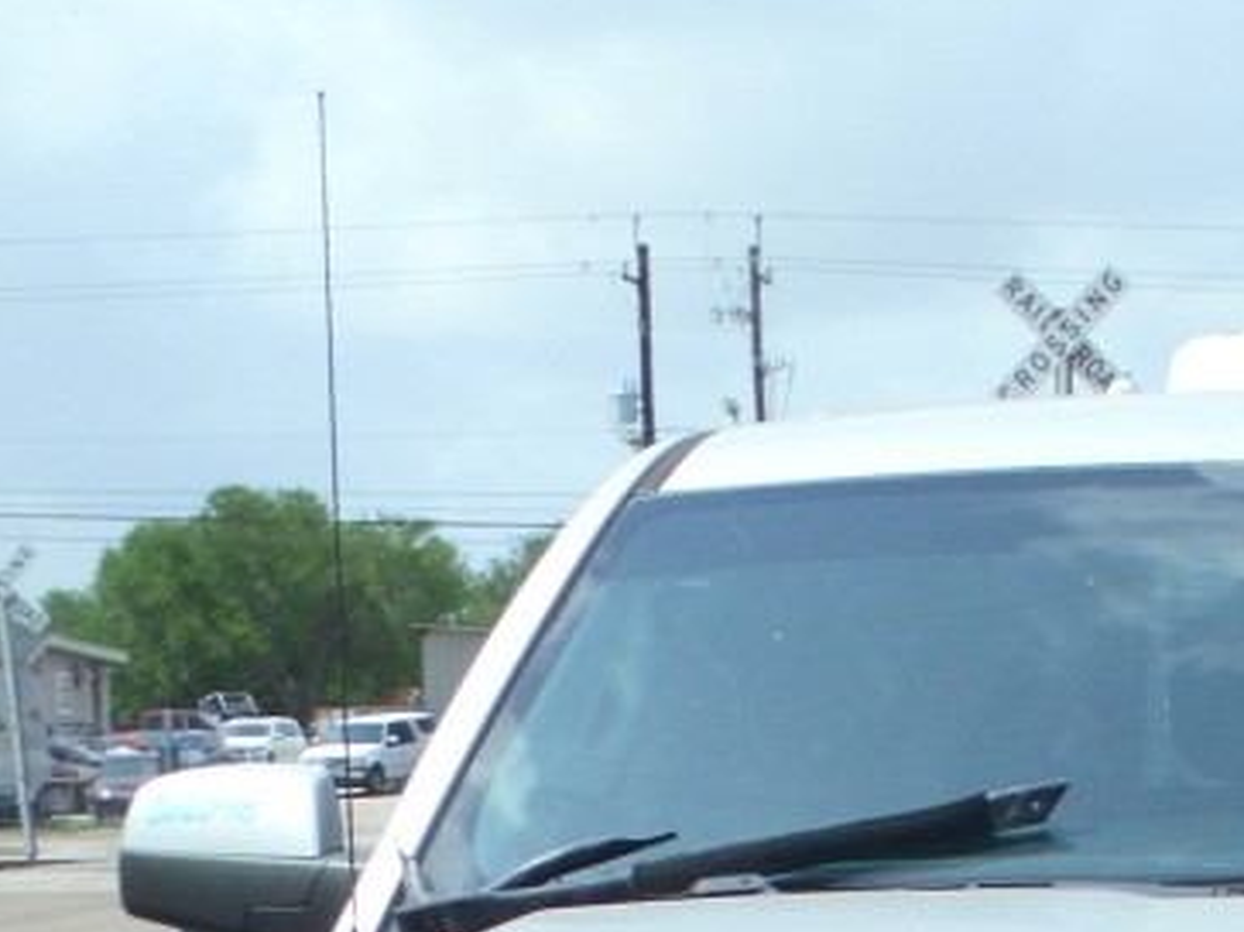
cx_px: 1313
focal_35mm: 134
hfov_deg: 14.4
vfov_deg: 10.5
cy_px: 1573
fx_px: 4814
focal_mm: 6.3
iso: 50
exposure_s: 1/206
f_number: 7.3
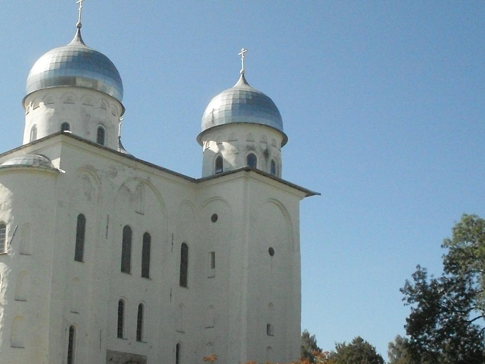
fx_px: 869
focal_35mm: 62
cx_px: 168
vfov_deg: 23.5
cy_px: 246
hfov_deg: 31.0
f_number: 8.4
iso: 400
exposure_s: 1/1000
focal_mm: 6.3
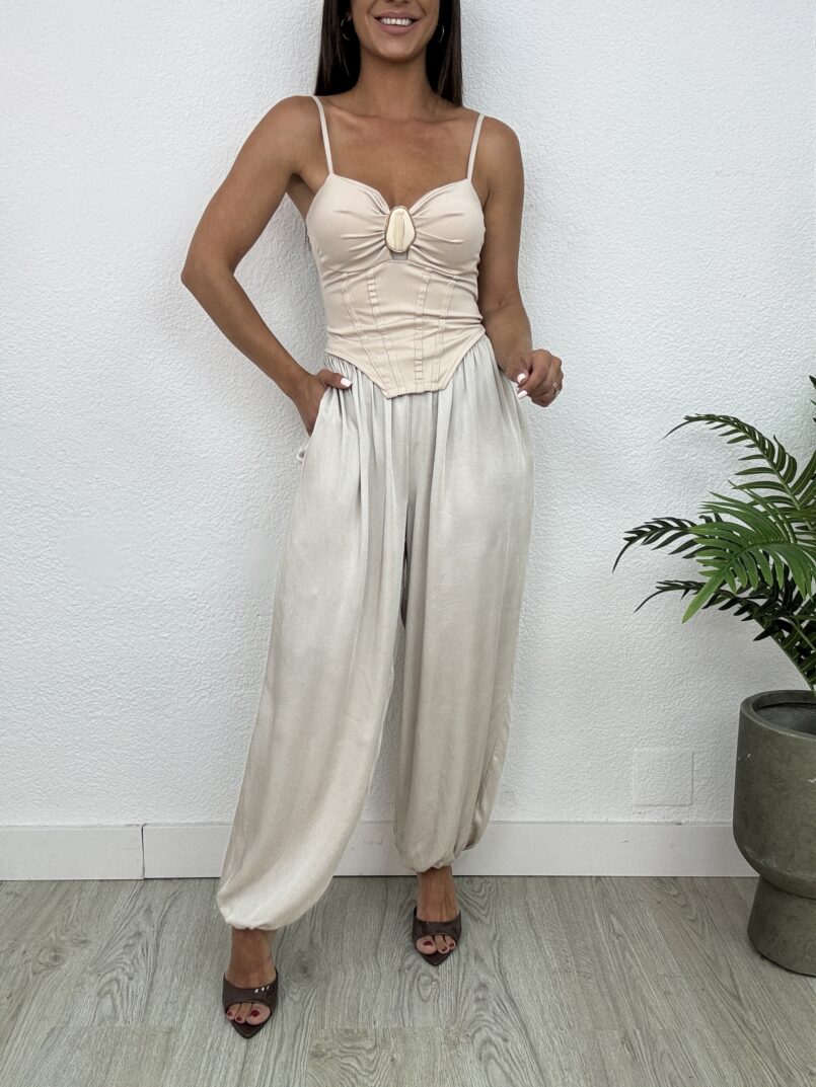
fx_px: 943
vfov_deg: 60.0
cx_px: 408
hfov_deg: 46.8
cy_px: 544
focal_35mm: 30
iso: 32
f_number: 1.9
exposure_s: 1/100
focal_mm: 2.69
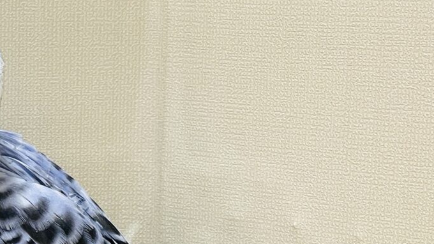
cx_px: 56
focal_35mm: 100
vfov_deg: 12.0
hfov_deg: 21.0
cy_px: 213
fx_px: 1150
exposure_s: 1/99
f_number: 2
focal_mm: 6
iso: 100
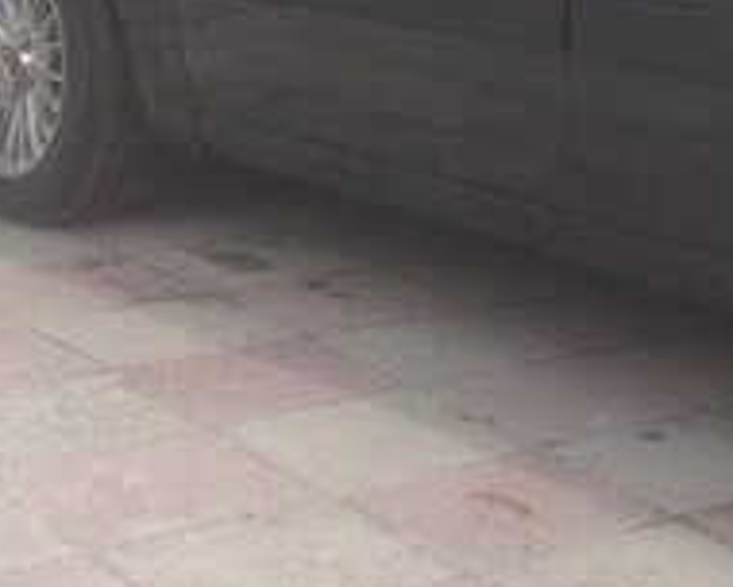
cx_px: 995
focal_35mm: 112
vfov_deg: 13.4
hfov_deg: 16.1
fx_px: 2430
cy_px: -137
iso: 50
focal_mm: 4.12
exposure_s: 1/704
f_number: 2.4
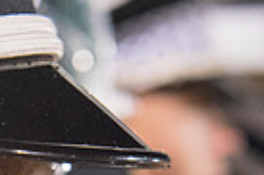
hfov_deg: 9.6
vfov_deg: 6.3
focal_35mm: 212
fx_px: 1553
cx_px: -56
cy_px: 330
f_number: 5.6
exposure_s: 1/200
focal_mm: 50
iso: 5000
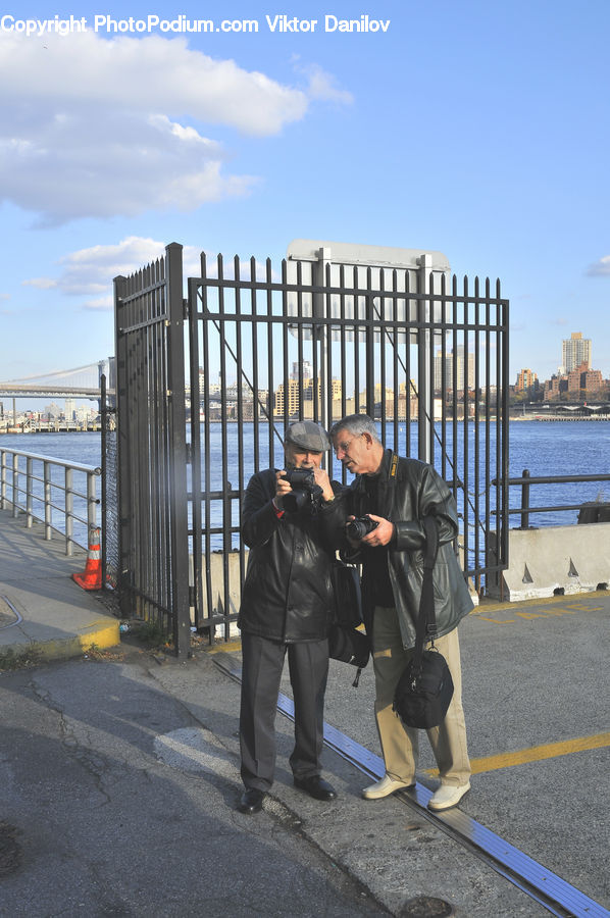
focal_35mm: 39
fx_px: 993
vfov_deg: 49.6
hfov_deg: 34.1
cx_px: 305
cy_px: 459
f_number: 11
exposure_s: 1/250
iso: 200
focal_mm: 26
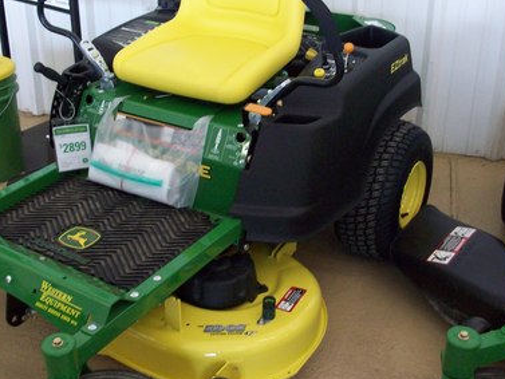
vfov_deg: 29.6
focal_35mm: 49
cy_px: 142
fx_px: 715
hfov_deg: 38.8
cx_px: 224
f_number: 2.8
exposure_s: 1/60
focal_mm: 5.7
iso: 160
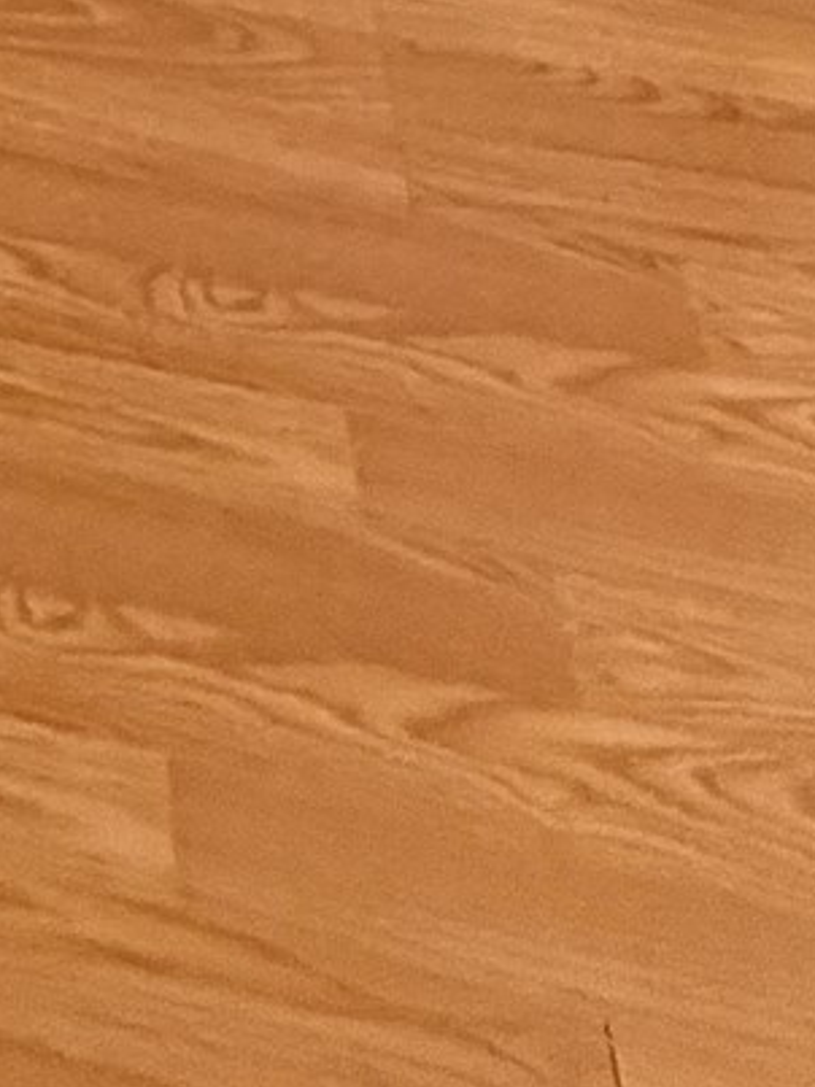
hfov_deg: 15.2
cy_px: -1910
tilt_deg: -5.1
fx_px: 2513
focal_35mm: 80
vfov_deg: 12.8
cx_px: -764
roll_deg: +3.7
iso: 640
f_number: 2.2
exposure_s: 1/60
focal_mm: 2.22
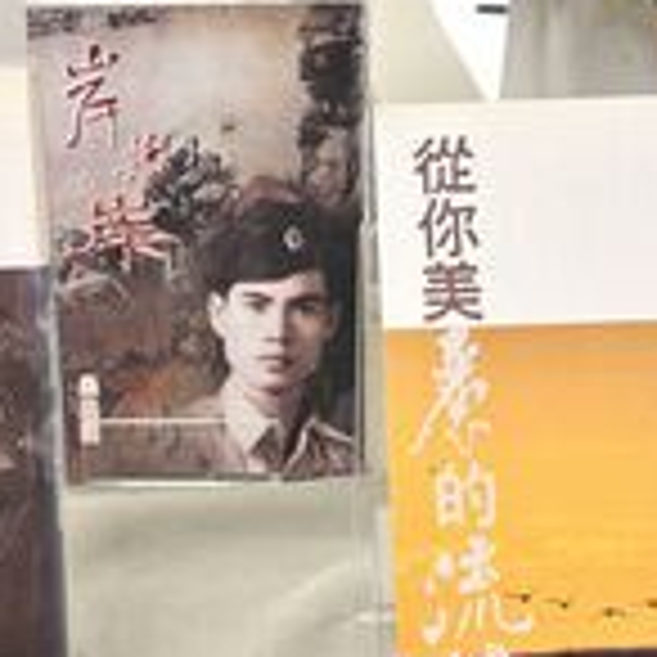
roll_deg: +1.3
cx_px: 279
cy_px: 270
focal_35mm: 58
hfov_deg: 29.5
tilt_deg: -24.0
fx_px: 1245
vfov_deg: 29.5
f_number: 1.78
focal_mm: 6.86
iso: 125
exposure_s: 1/60
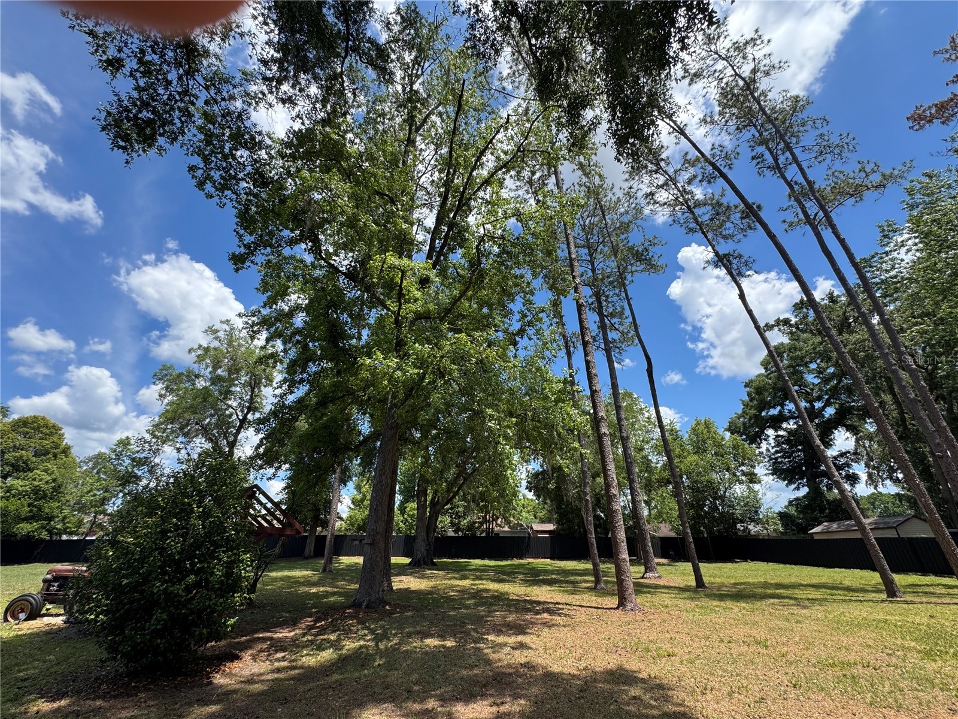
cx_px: 479
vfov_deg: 85.7
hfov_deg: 102.1
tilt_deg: +27.1
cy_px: 360
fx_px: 387
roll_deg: -0.7
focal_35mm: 14
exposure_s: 1/889
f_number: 2.2
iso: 40
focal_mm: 2.22
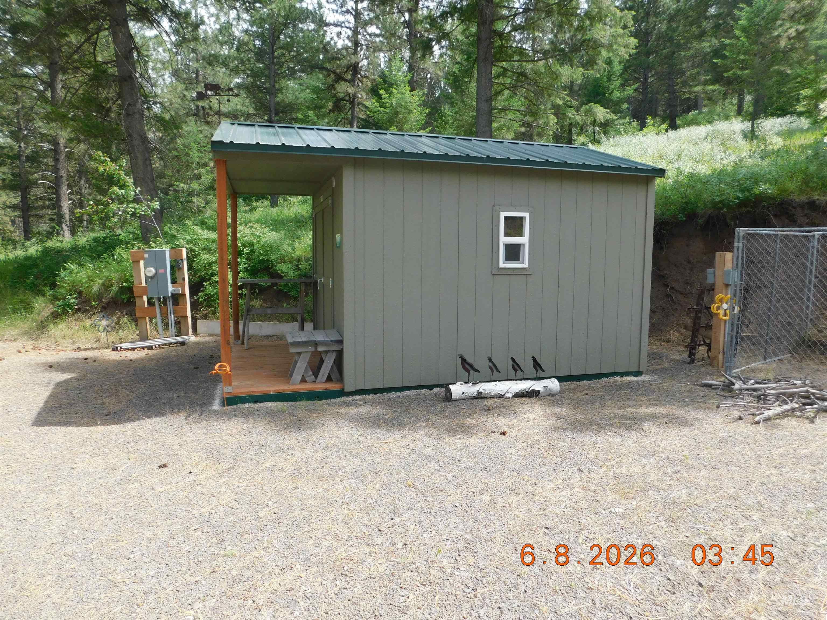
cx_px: 414
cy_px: 310
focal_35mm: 23
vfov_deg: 58.9
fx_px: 549
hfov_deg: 73.9
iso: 125
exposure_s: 1/500
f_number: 3
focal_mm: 4
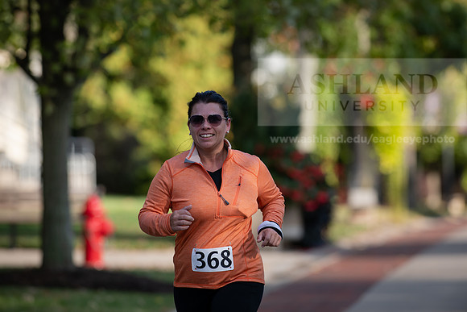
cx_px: 234
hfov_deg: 6.9
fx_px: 3892
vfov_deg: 4.6
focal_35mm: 300
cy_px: 156
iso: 200
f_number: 4.5
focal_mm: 300
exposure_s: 1/640
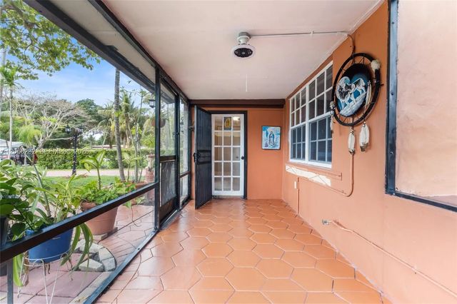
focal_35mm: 16
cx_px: 228
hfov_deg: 96.8
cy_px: 152
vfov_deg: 73.7
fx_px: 203
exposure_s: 1/1.67
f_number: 14
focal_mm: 16
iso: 250
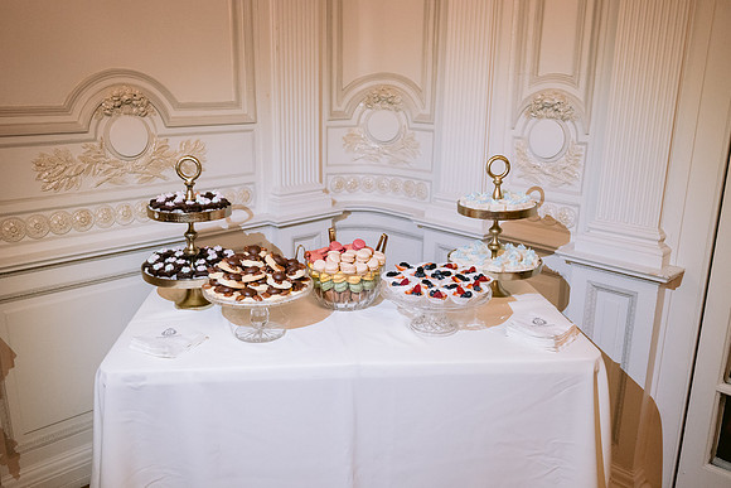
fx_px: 602
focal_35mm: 30
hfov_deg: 62.5
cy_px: 246
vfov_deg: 44.1
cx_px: 352
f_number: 3.5
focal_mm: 28
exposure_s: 1/60
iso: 1600
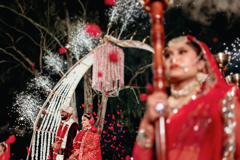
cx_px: 120
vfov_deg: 37.9
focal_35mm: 35
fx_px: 233
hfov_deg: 54.4
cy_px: 80
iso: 200
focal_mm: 35
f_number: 1.4
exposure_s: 1/400
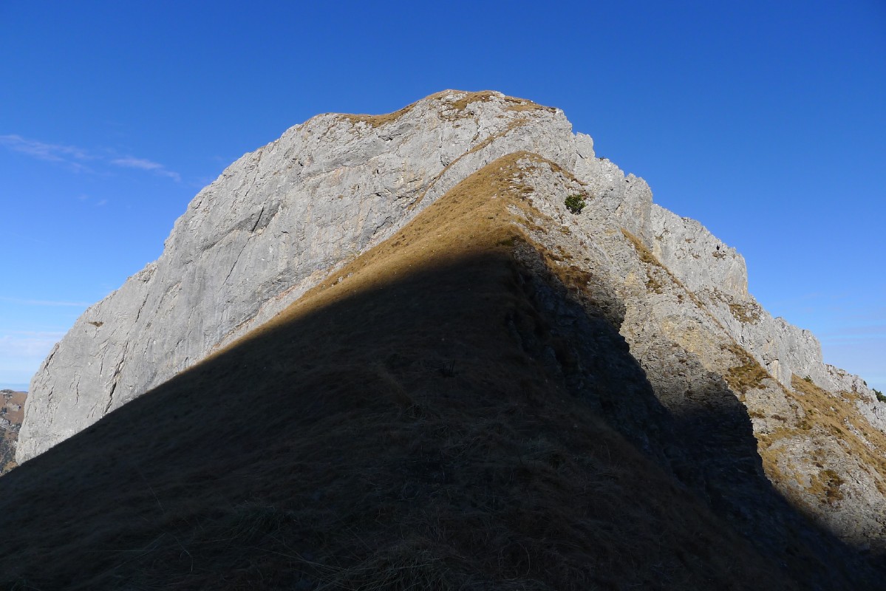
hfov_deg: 73.7
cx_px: 443
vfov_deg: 53.2
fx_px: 591
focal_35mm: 24
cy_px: 296
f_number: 4
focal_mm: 5.1
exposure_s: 1/800
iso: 80
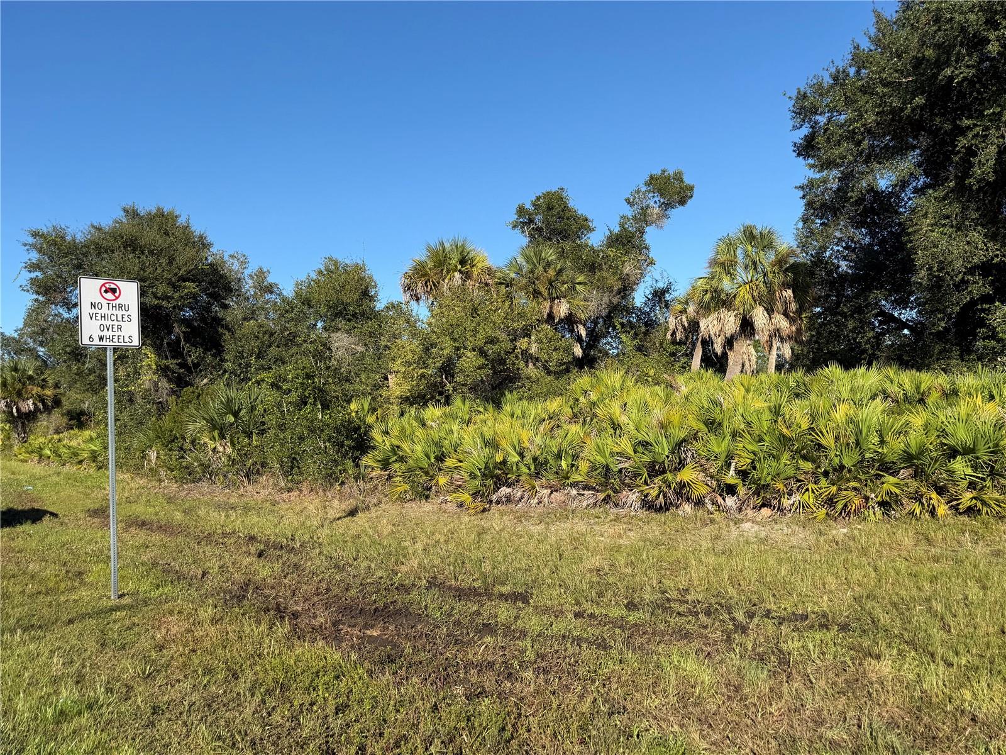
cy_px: 378
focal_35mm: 24
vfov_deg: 56.8
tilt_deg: -1.5
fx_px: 697
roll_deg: +1.1
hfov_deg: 71.6
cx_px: 503
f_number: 1.78
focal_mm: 6.76
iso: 80
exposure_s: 1/3425
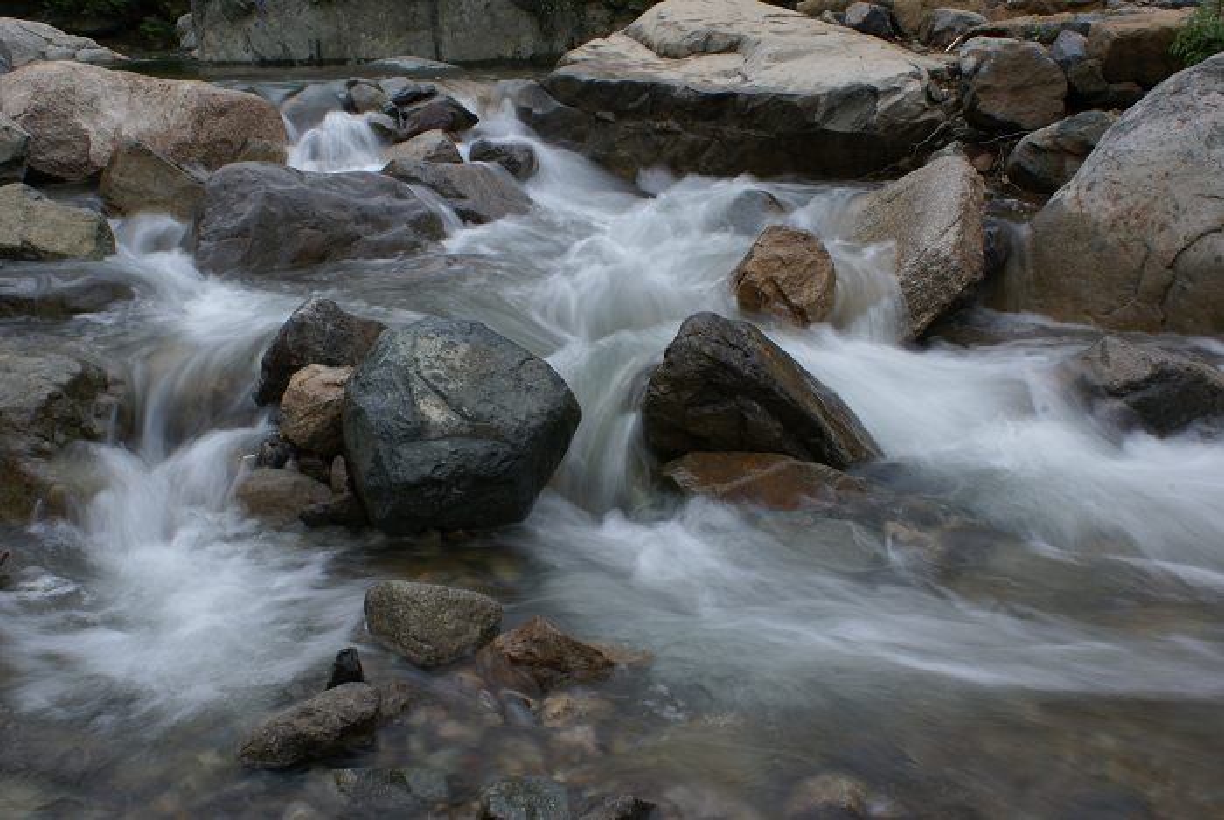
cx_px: 612
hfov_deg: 49.5
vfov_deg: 34.3
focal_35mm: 39
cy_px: 410
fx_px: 1328
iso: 100
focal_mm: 26
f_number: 25
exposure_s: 1/5
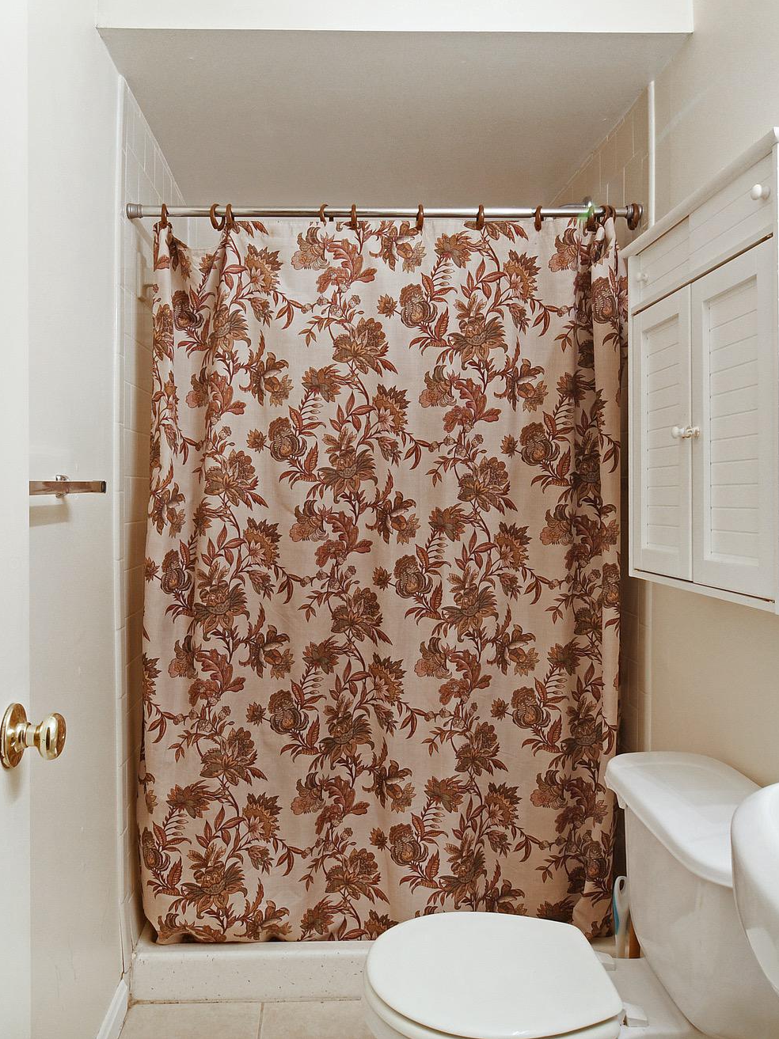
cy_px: 500
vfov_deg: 71.6
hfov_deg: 56.5
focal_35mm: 24
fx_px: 720
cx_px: 327
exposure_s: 2
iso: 640
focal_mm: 11
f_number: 14
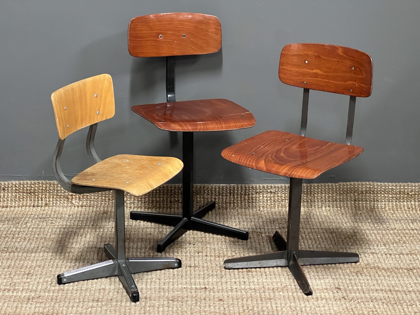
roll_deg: -0.5
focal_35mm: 77
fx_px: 934
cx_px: 210
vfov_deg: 19.1
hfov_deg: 25.3
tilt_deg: -16.8
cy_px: 158
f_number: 2.8
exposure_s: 1/25
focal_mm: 9
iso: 800
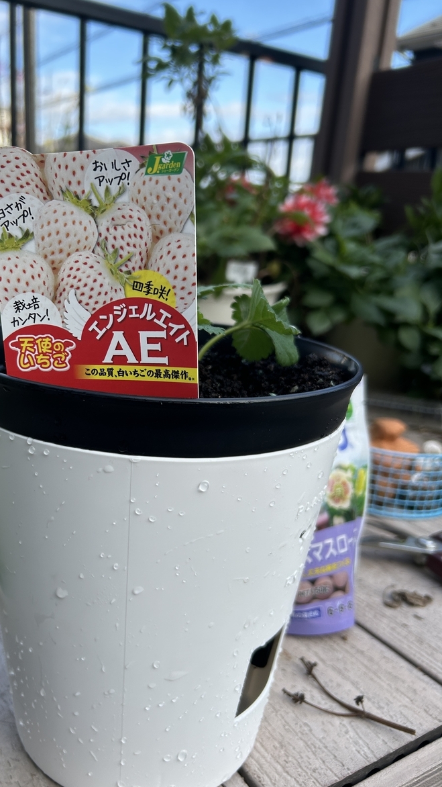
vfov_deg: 66.1
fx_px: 604
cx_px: 142
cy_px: 396
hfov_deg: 39.6
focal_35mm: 29
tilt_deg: -16.8
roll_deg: -3.4
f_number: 1.5
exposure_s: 1/1183
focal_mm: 5.7
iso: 50
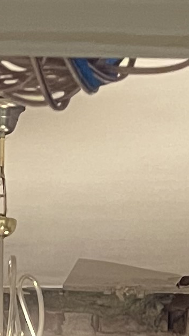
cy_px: 940
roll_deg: -0.2
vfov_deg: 9.7
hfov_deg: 6.6
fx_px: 1622
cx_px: -19
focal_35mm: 182
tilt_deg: -10.6
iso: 500
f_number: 1.6
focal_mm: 4.2
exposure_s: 1/25
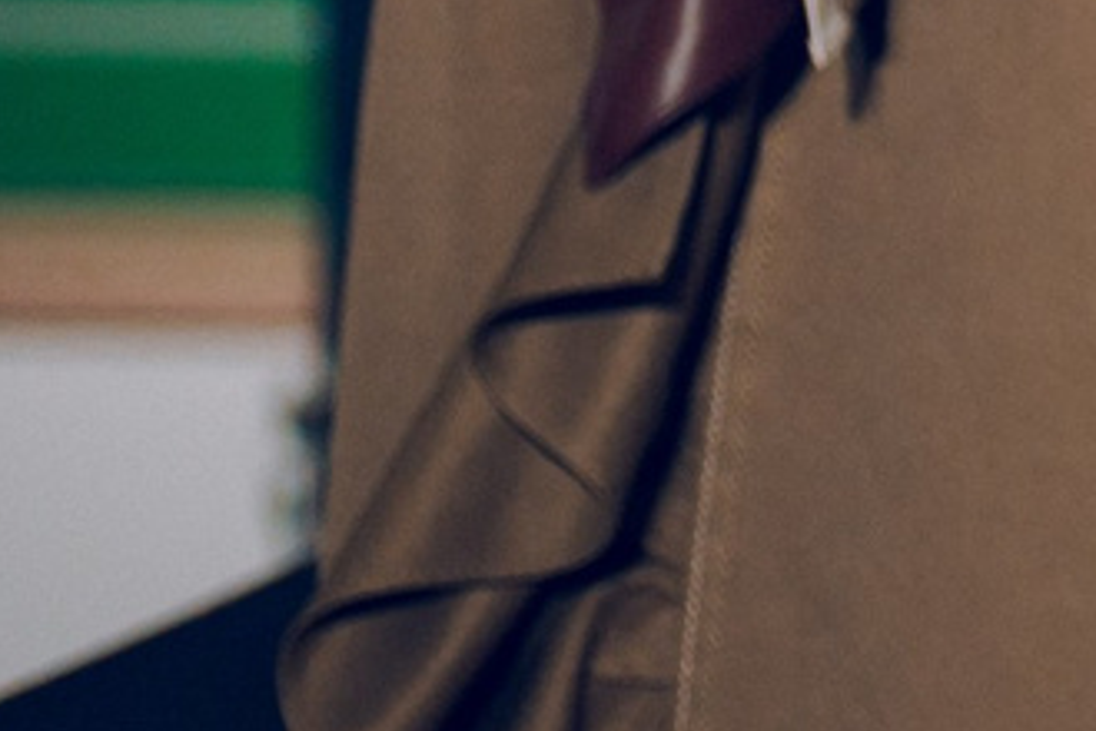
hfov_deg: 2.9
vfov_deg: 2.0
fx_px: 21066
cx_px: 4052
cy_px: -1815
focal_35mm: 692
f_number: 2.8
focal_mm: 83
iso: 100
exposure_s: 1/250
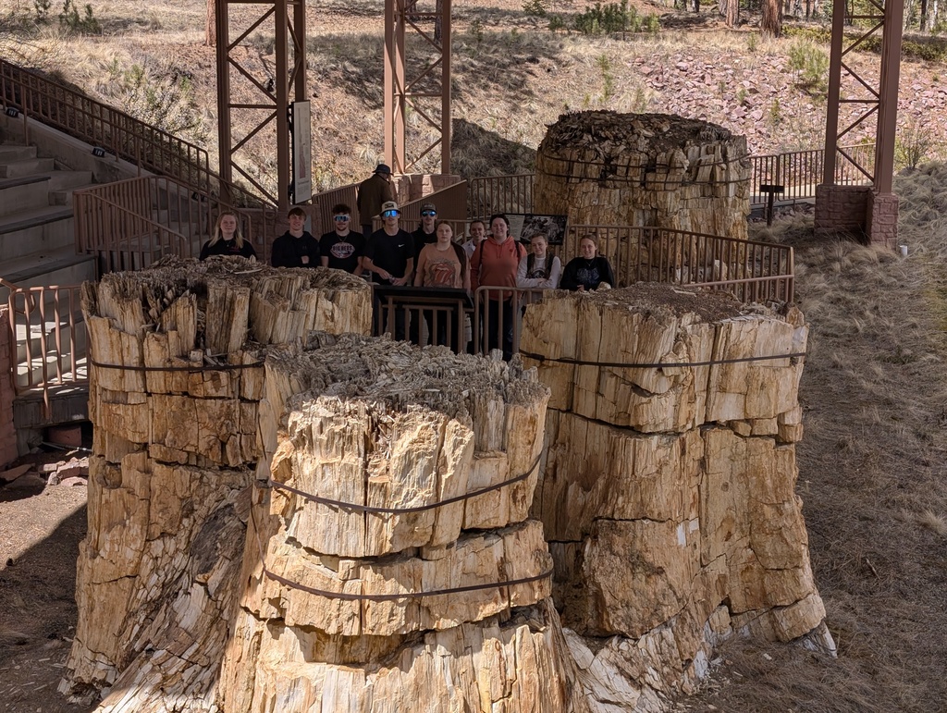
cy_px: 356
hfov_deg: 38.9
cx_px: 474
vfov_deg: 29.7
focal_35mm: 49
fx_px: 1342
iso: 19
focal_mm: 6.9
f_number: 1.68
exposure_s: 1/1481
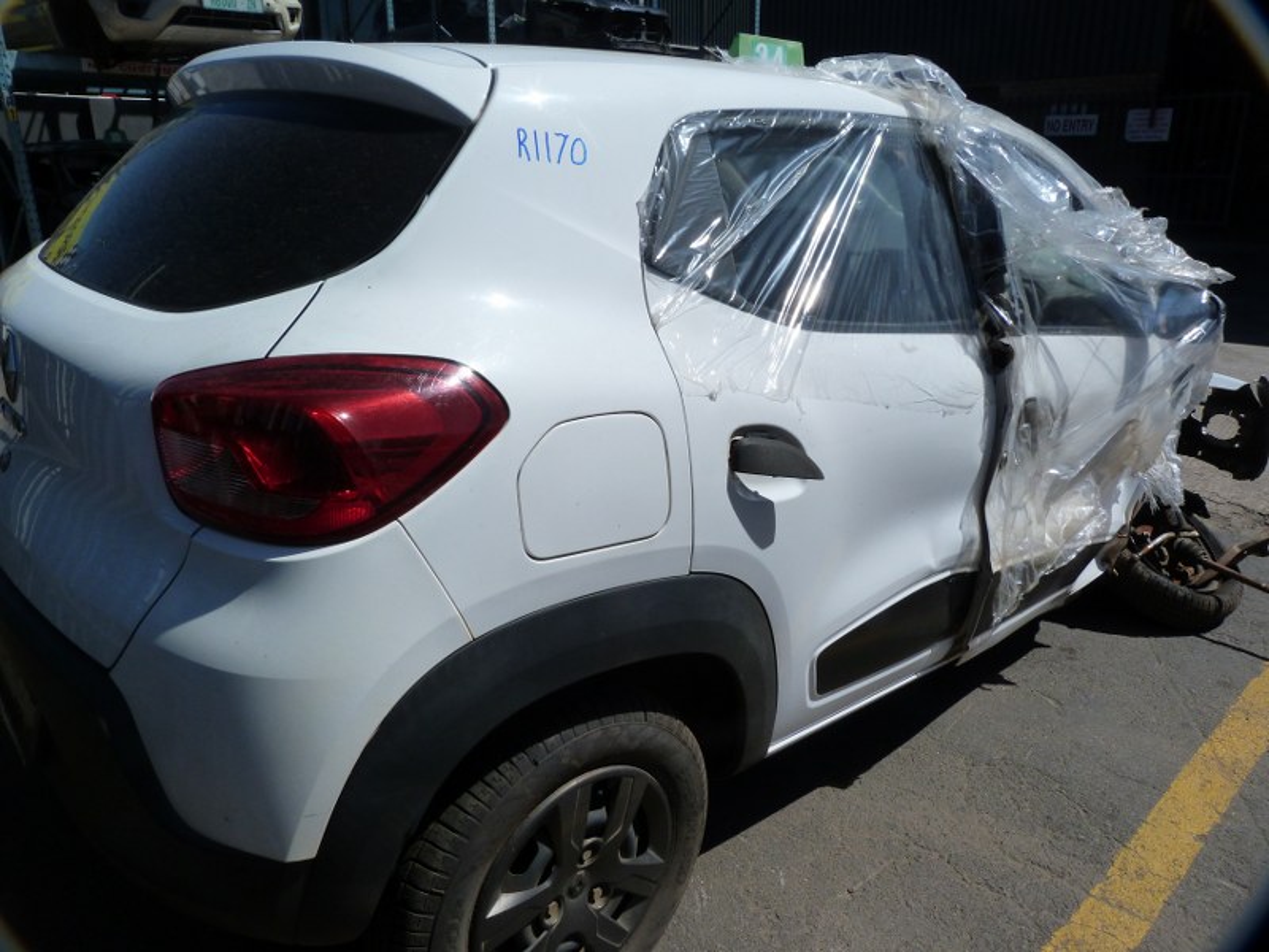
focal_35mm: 25
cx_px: 634
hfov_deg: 69.4
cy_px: 476
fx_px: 916
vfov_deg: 54.9
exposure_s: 1/800
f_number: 5.6
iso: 125
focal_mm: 4.5
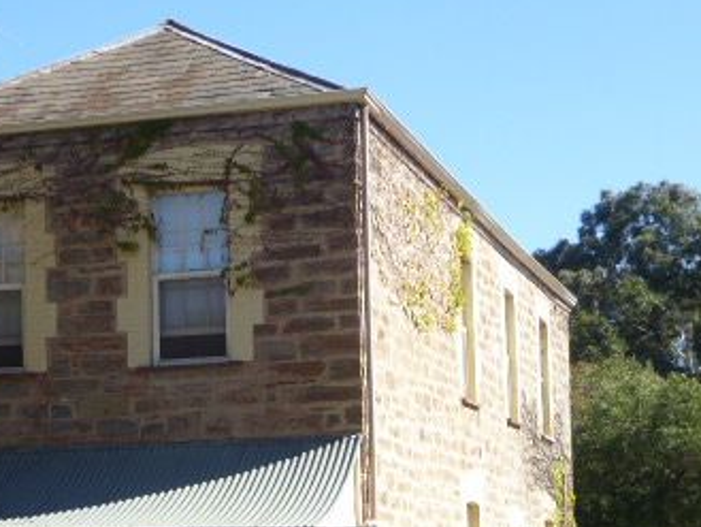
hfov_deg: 18.9
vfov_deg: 14.3
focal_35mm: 103
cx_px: 138
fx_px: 2087
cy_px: 452
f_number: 4.1
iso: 80
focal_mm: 9
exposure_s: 1/320
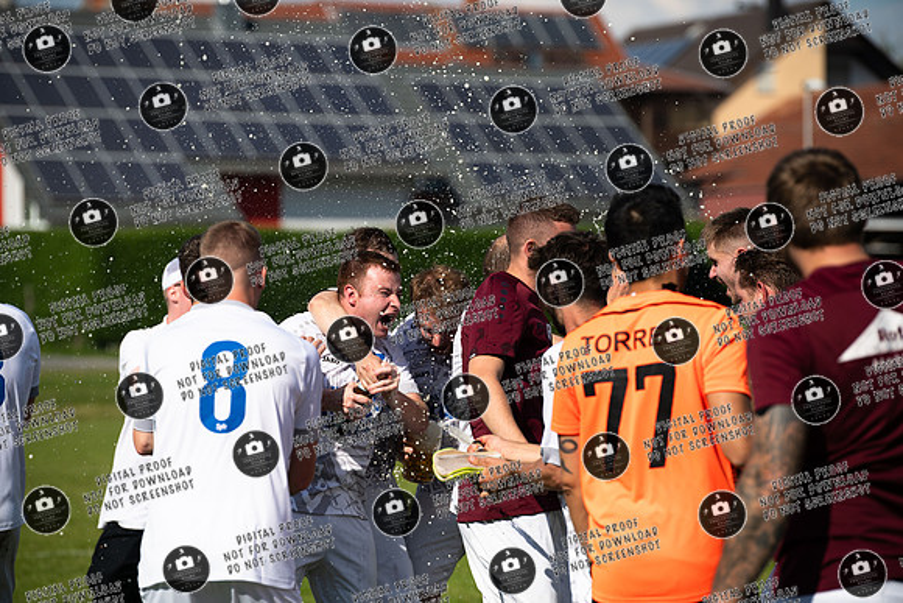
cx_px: 452
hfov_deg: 13.2
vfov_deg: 8.9
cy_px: 302
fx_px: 3889
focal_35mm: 155
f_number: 3.5
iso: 72
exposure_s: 1/1600
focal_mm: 155
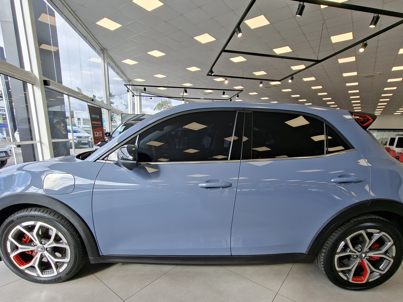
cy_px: 193
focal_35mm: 17
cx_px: 190
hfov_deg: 90.9
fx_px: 198
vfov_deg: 73.2
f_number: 2.2
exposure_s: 1/251
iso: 40
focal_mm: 1.74
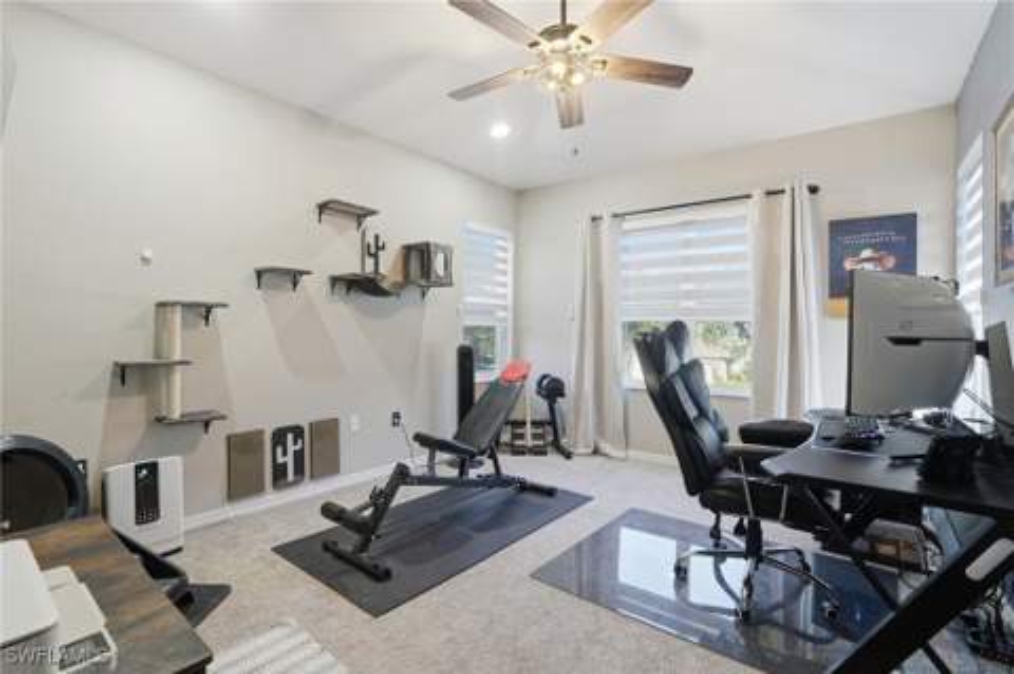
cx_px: 507
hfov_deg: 96.8
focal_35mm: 16
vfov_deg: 73.6
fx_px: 450
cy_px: 337
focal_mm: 16
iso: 200
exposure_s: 1/10
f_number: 9
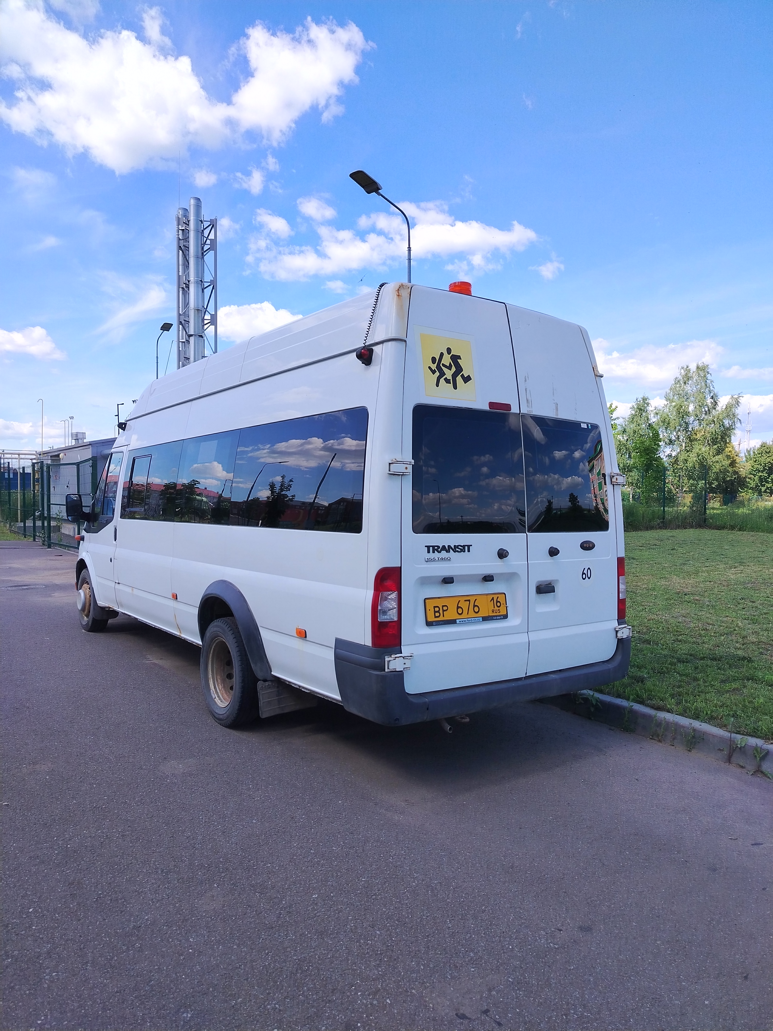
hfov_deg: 56.8
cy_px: 516
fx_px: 715
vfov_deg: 71.6
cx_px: 386
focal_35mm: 24
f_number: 1.75
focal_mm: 5.25
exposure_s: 1/741
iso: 100
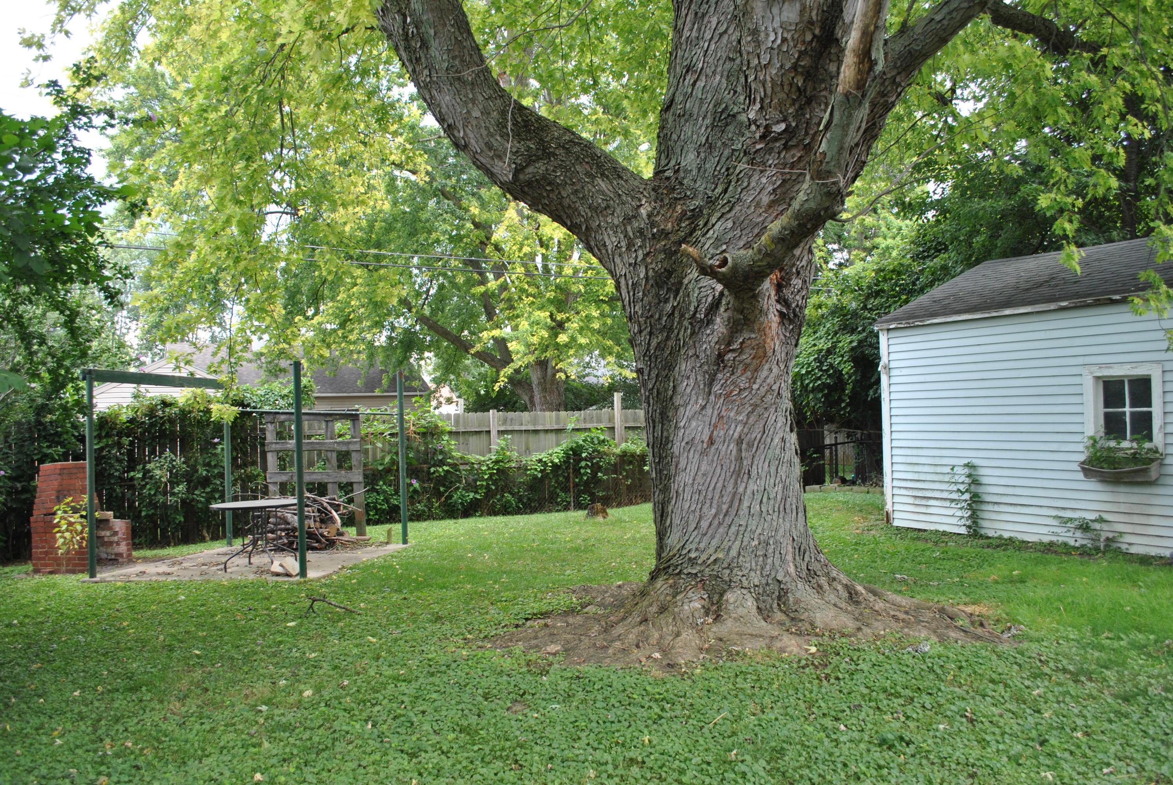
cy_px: 392
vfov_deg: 48.0
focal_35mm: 27
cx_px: 586
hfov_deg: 67.3
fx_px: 881
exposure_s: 1/100
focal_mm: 18
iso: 200
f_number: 5
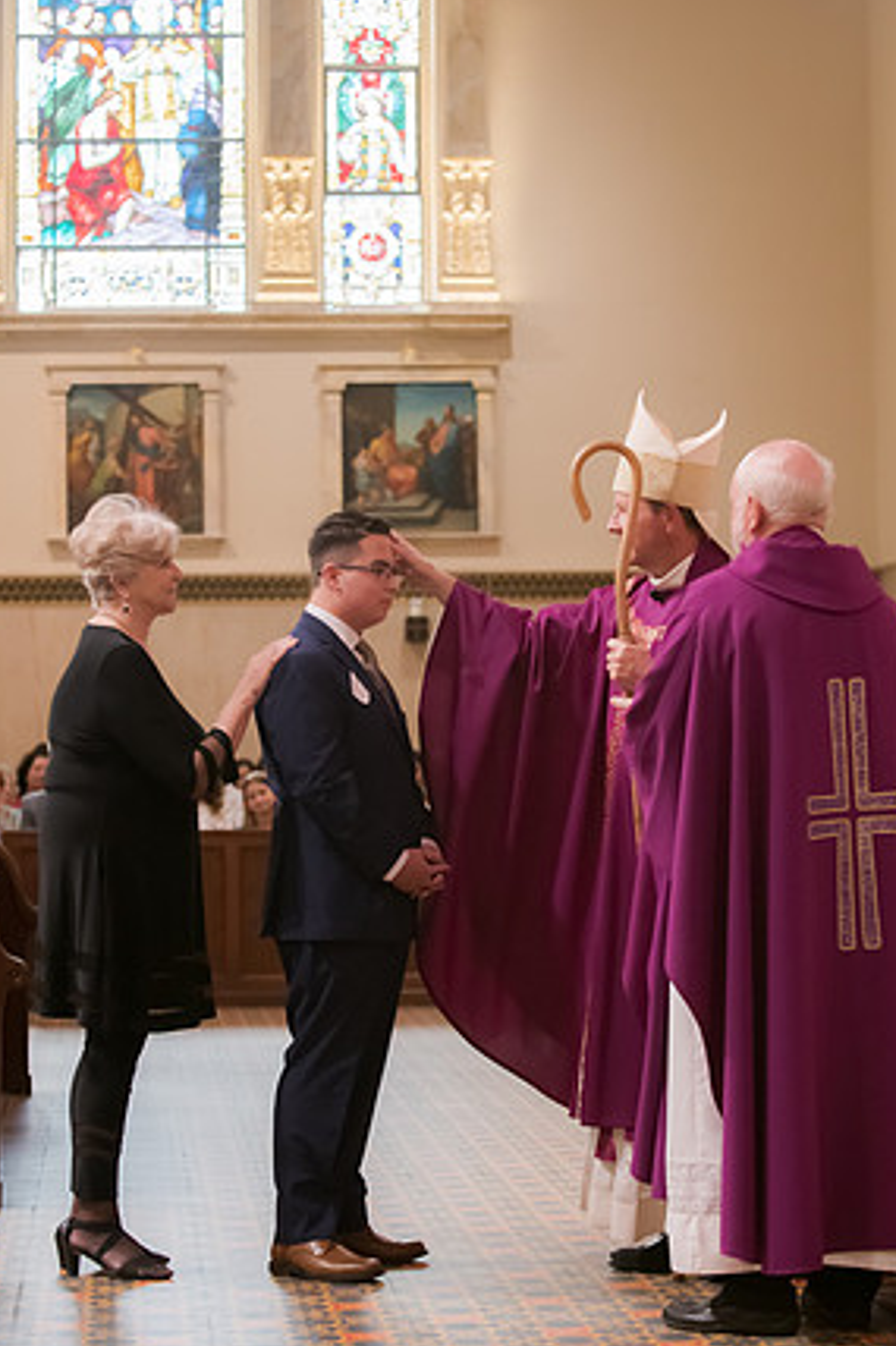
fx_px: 3773
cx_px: 453
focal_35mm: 101
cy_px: 682
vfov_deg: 20.2
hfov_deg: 13.5
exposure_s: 1/250
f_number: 4
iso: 2000
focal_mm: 80
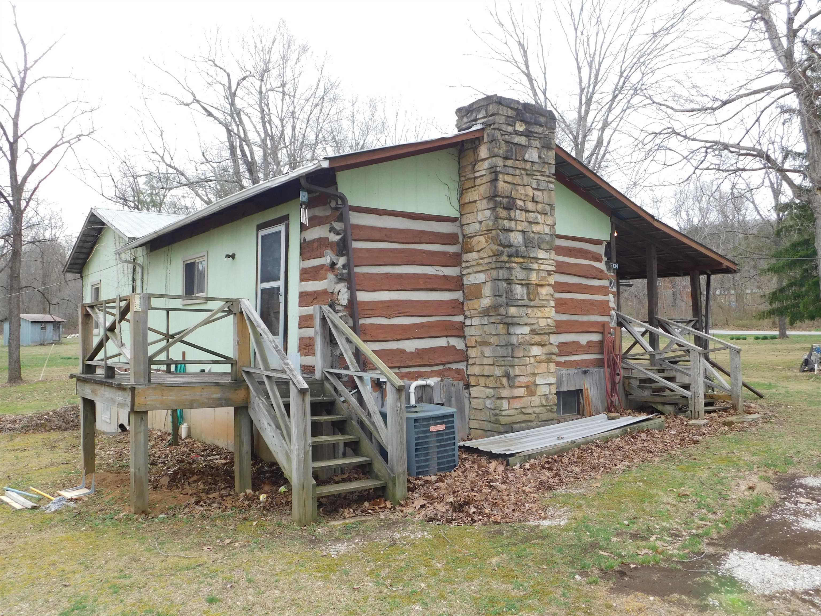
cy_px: 308
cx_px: 410
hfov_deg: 63.4
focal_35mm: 28
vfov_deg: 49.7
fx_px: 664
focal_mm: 4.9
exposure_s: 1/250
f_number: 3.2
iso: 125
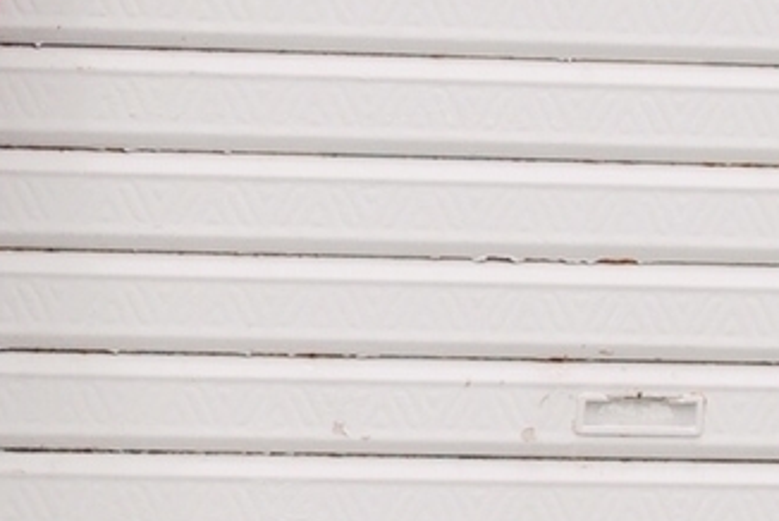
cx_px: -222
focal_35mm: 193
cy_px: 275
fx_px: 4176
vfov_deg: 7.1
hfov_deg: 10.4
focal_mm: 35
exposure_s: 1/640
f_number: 13
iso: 800
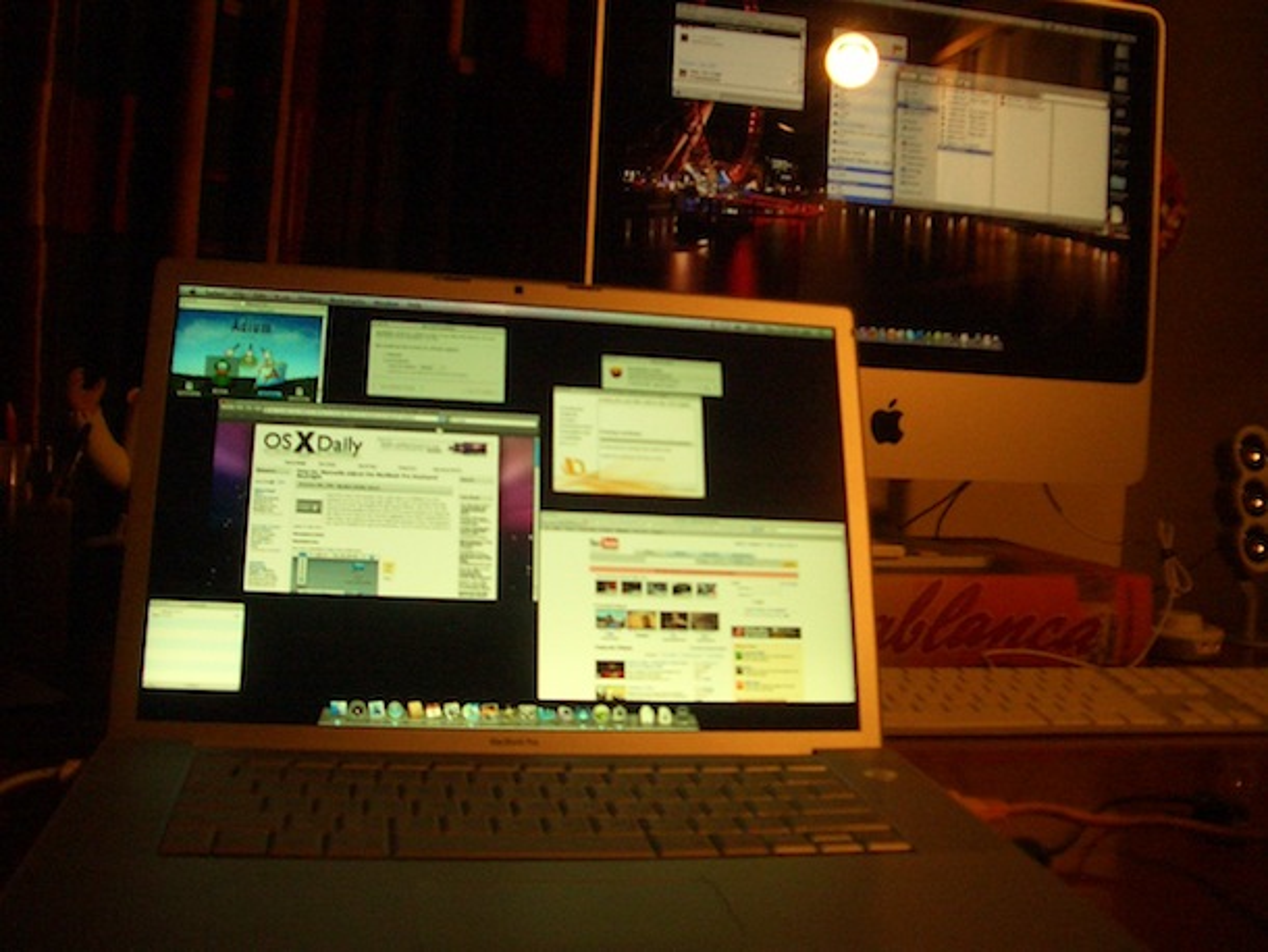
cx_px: 634
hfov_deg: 52.6
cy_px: 476
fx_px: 1283
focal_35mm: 35
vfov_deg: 40.7
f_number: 2.6
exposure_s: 1/80
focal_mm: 5.8
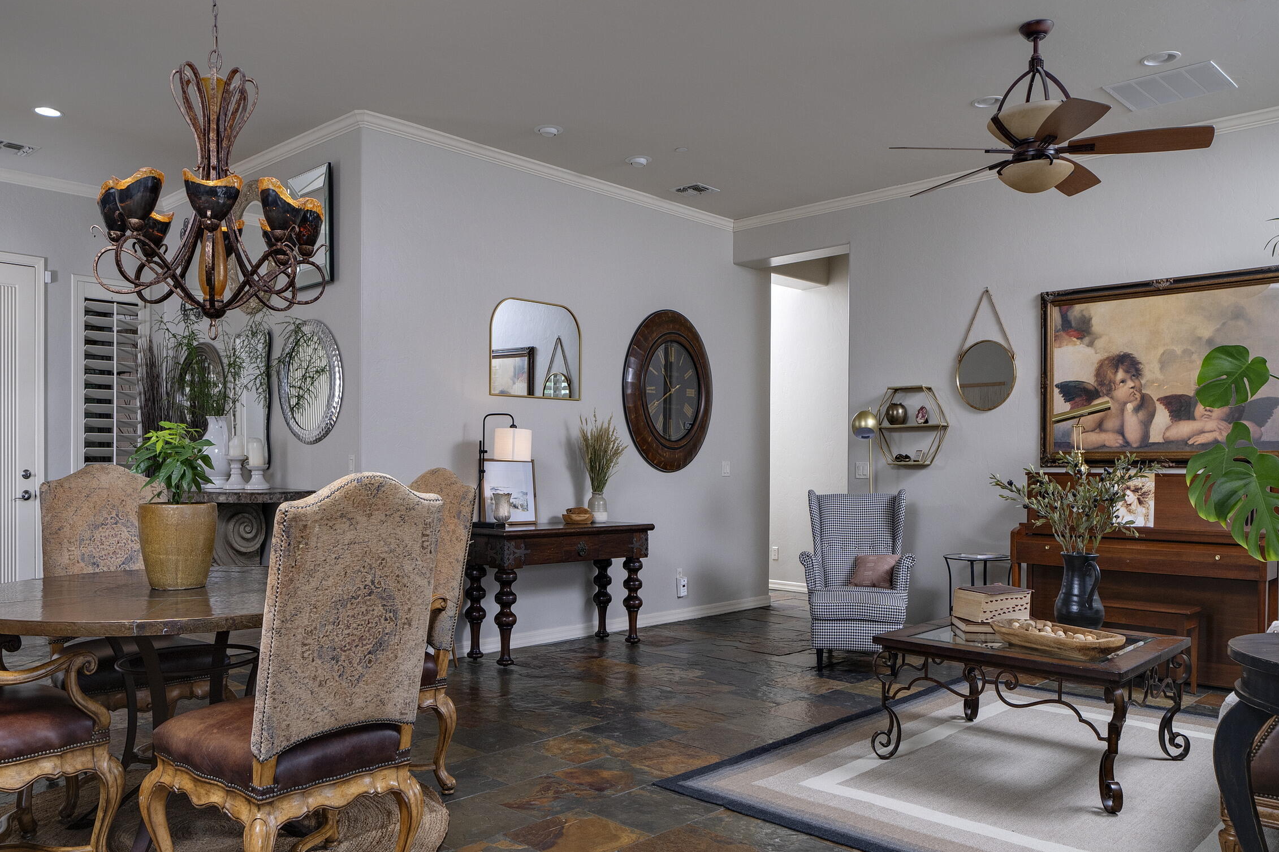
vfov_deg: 49.5
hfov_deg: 69.3
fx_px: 923
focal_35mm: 26
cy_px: 461
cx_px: 584
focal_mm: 21
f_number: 7.1
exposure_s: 1/50
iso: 200
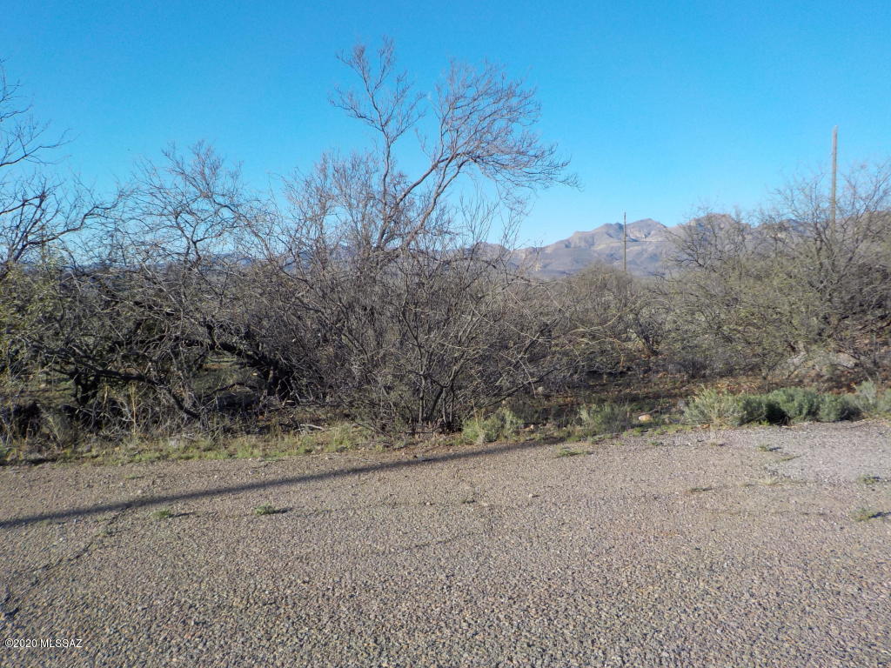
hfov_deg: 60.0
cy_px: 334
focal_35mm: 30
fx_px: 772
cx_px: 446
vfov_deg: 46.8
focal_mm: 4.1
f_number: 3.3
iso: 125
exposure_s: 1/800
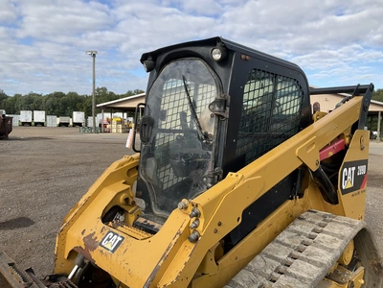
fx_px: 321
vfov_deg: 48.2
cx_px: 192
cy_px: 144
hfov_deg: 61.7
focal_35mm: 29
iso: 25
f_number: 1.8
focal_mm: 3
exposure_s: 1/869
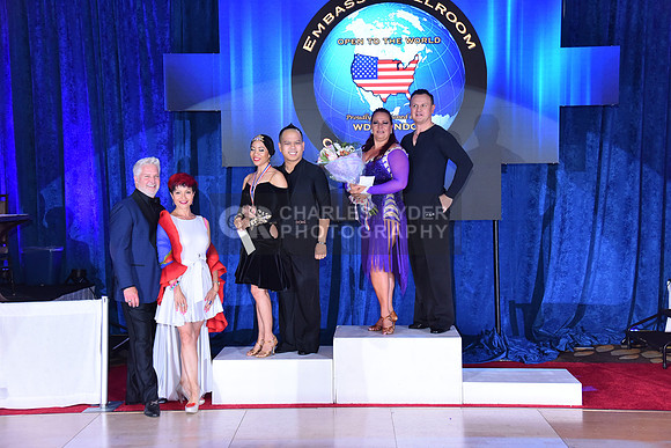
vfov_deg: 27.0
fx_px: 932
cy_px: 224
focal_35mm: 50
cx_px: 336
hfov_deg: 39.6
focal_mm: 50
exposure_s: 1/250
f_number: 5.6
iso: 2000
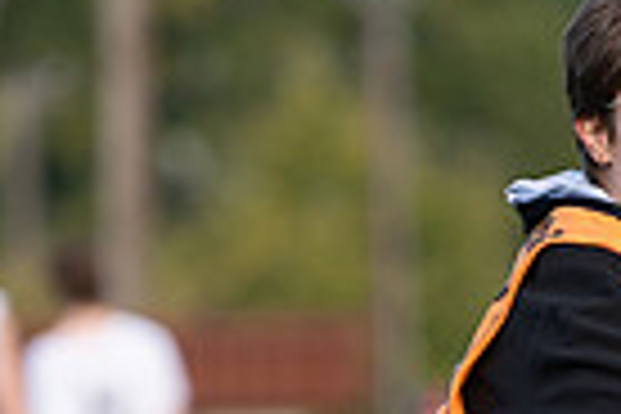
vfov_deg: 1.2
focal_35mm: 1165
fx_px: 20095
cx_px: 411
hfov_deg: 1.8
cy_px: 879
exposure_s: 1/1600
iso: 250
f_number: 2.8
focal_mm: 200
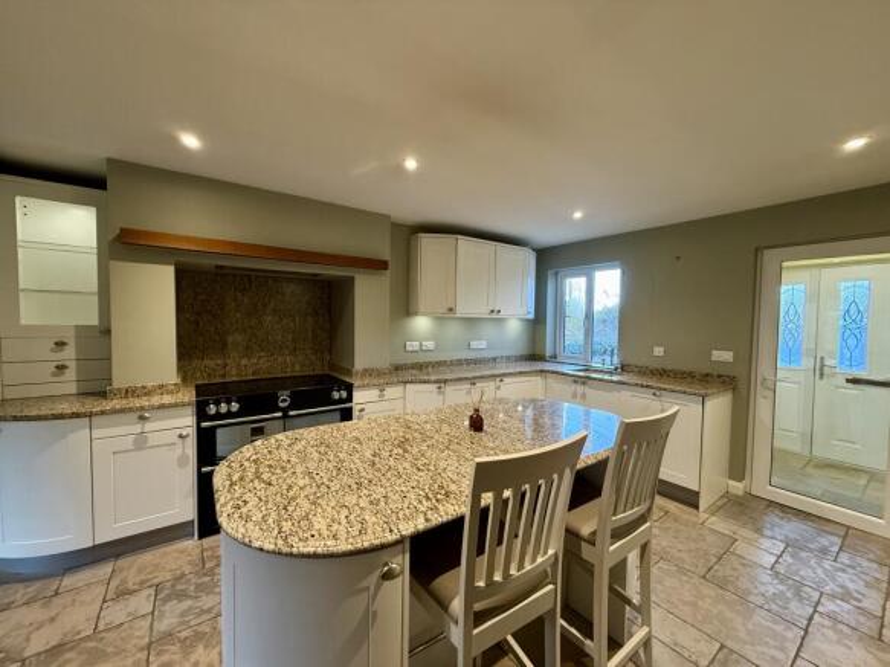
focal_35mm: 14
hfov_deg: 102.1
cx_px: 445
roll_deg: -0.3
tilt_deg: -2.2
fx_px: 360
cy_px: 334
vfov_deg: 85.7
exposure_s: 1/100
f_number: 2.2
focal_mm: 2.22
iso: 250
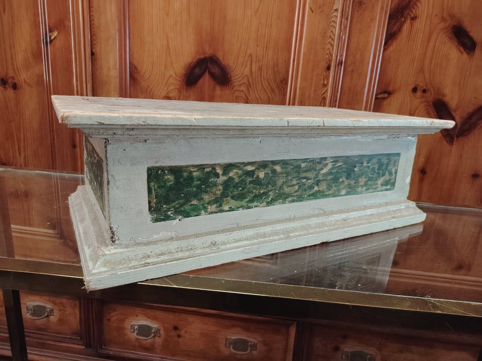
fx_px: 334
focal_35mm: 24
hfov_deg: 71.6
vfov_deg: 56.8
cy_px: 180
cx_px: 241
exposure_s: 1/100
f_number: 1.75
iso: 5688
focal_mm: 5.25
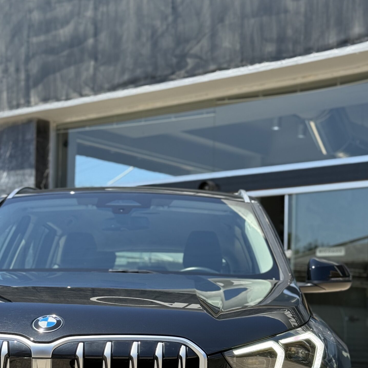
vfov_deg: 22.5
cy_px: 283
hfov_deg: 22.8
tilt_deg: +3.1
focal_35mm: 76
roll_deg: -1.7
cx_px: 184
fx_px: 914
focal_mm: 6.76
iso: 100
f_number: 1.78
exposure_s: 1/2494
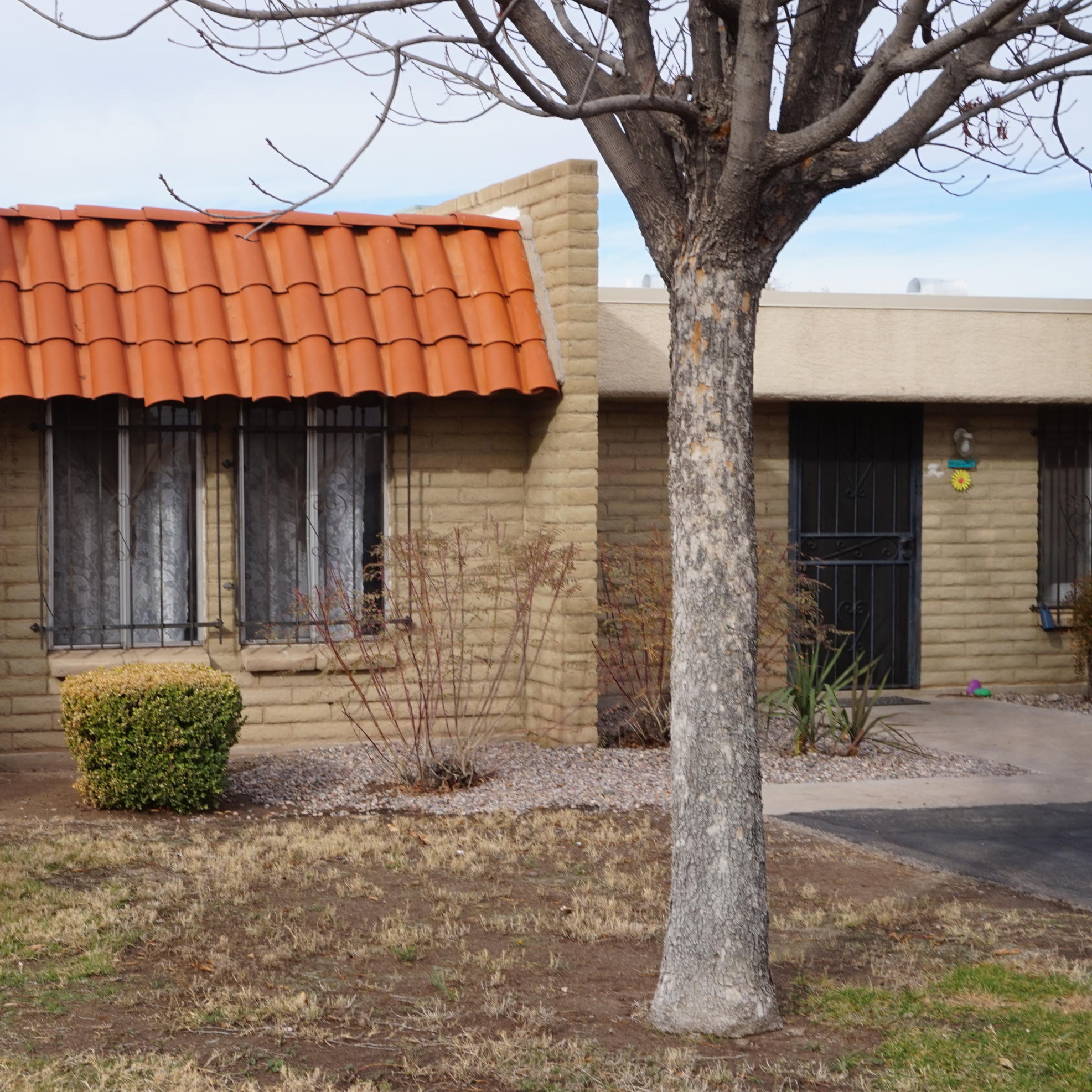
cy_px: 552
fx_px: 2213
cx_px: 335
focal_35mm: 62
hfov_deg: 27.5
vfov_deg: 27.7
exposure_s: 1/80
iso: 100
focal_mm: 32
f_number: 11
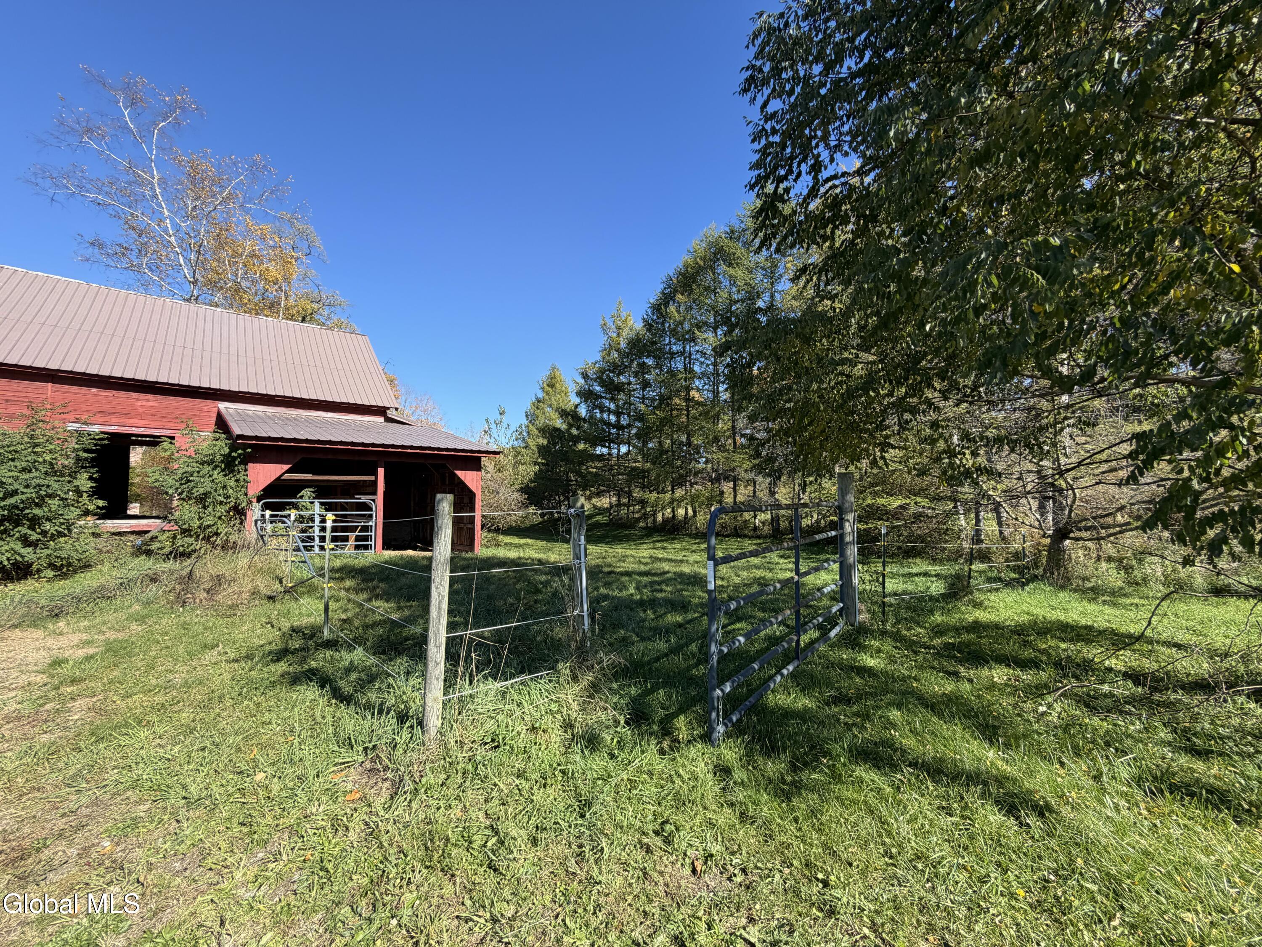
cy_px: 474
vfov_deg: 85.7
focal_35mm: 14
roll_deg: +0.8
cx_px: 631
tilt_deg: +3.7
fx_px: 510
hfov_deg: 102.1
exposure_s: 1/579
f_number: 2.2
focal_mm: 2.22
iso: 40
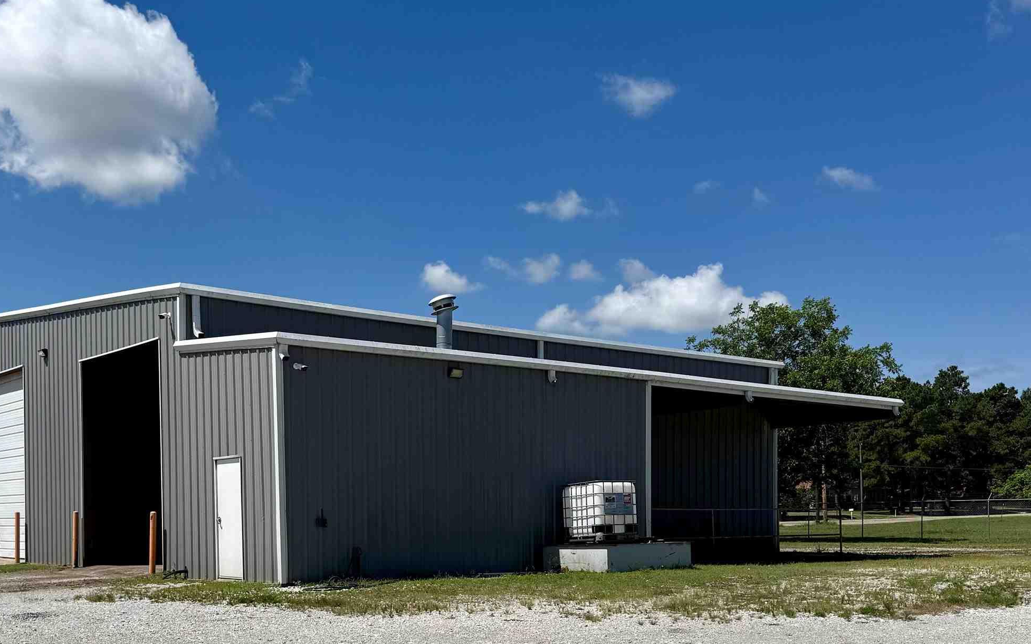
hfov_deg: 49.2
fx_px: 1124
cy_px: 544
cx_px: 459
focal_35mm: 40
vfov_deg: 30.9
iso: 80
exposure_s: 1/10309
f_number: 1.78
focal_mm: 6.76
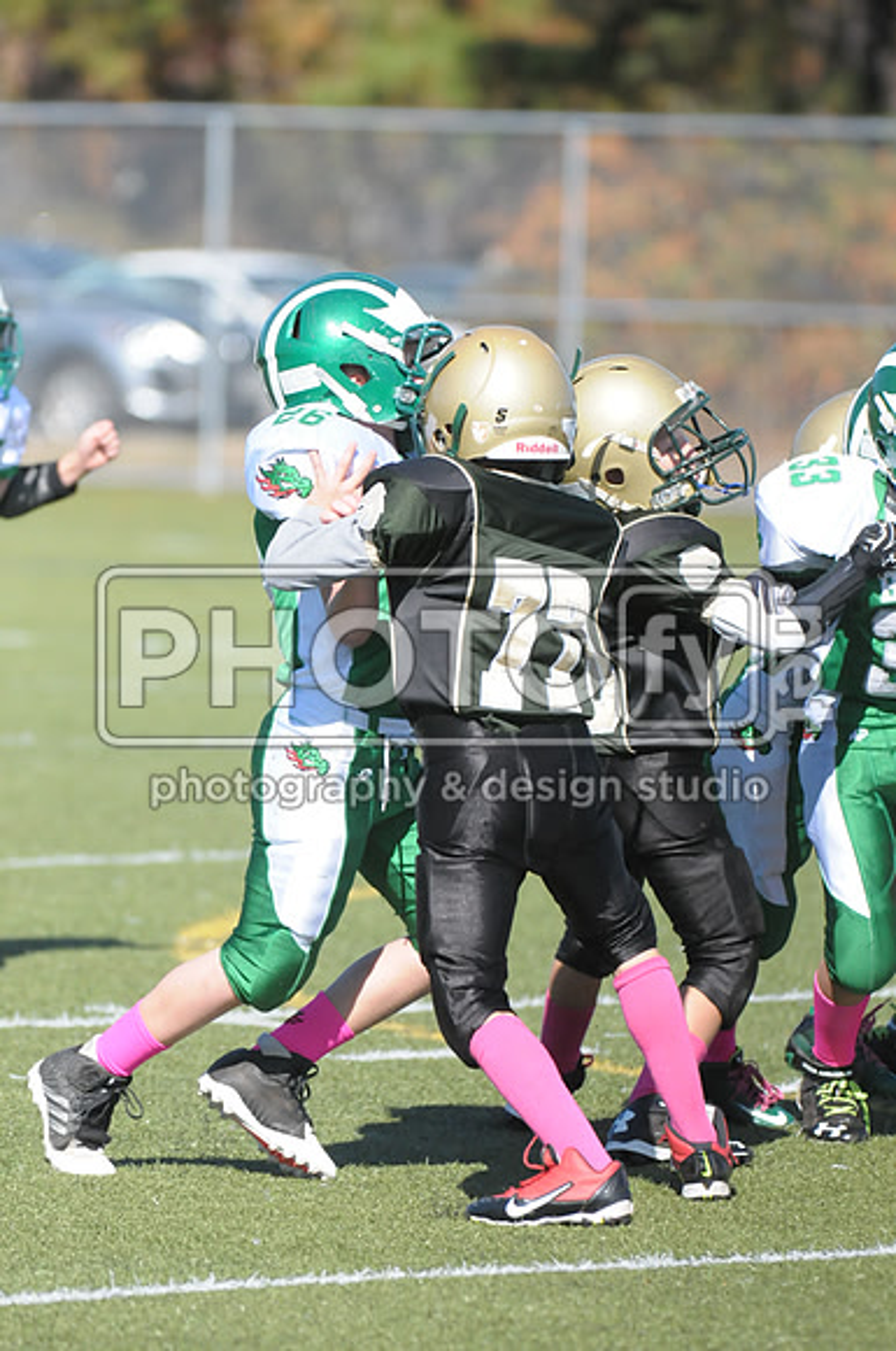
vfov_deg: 5.7
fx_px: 13479
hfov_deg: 3.8
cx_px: 448
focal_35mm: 360
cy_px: 676
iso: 1600
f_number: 4
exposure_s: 1/8000
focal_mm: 240
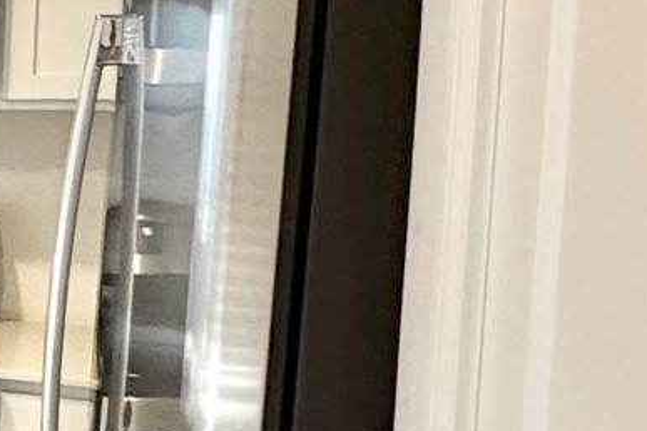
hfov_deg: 14.2
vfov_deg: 17.7
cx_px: -988
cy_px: 172
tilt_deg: -4.1
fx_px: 1384
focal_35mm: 77
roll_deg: +0.3
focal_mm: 2.22
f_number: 2.2
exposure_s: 1/120
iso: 250
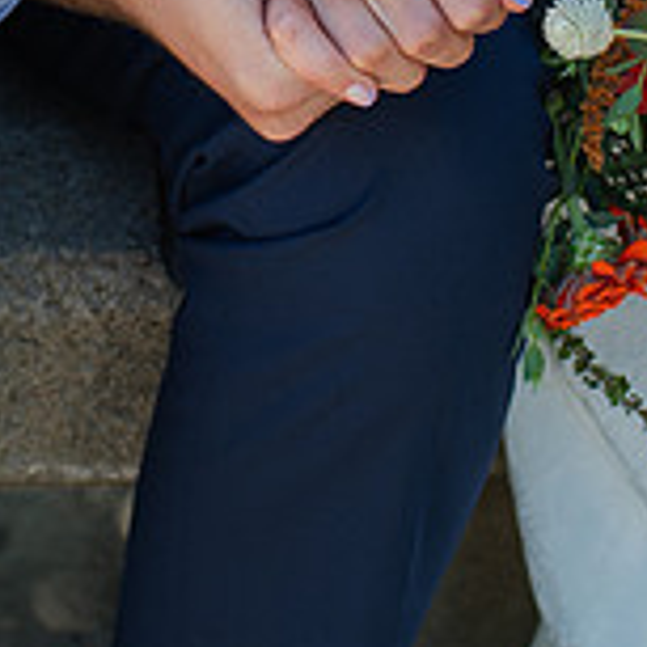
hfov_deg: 9.9
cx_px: 286
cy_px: -220
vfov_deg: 9.7
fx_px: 3743
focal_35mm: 177
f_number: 3.2
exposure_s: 1/250
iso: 110
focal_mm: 35
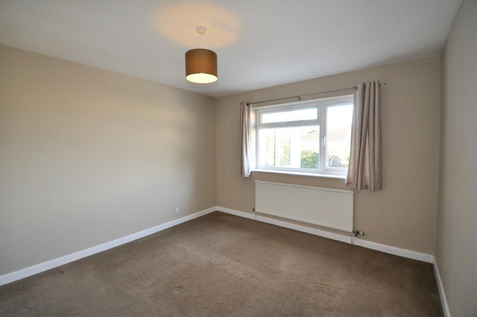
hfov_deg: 100.5
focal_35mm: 15
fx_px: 198
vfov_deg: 77.2
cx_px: 238
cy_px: 158
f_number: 3.5
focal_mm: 10
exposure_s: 1/125
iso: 720
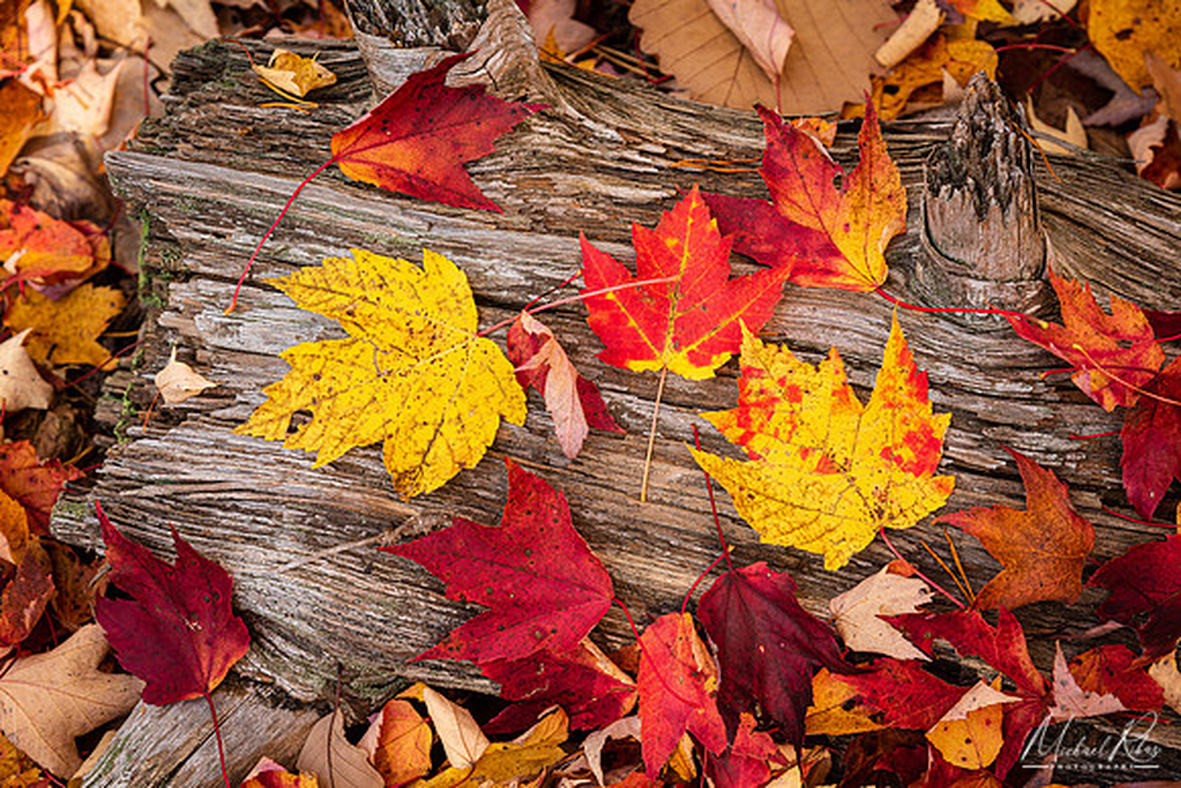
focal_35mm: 95
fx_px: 3117
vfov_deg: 14.4
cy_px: 394
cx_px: 590
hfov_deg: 21.5
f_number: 10
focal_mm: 95
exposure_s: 1/8
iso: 100
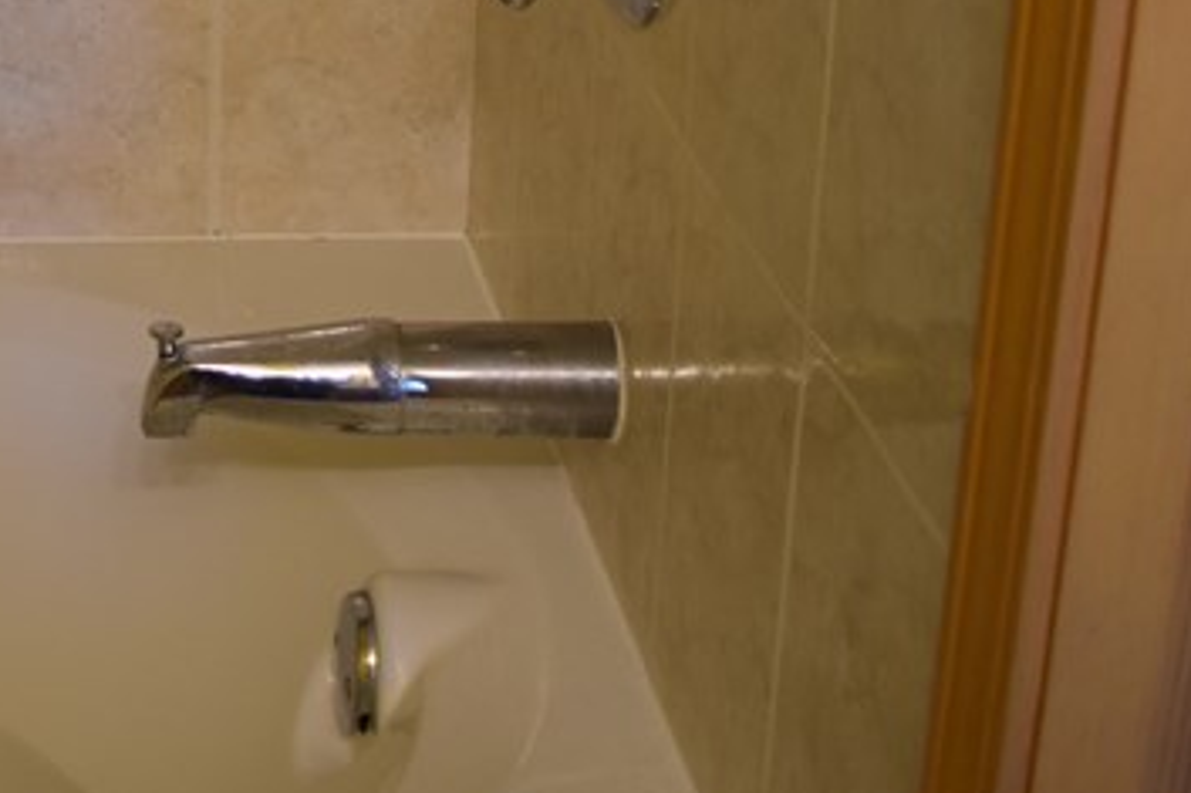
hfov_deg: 21.2
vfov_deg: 16.0
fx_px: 2745
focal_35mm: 83
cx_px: -521
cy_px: -42
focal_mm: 18
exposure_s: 1/60
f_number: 4
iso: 450
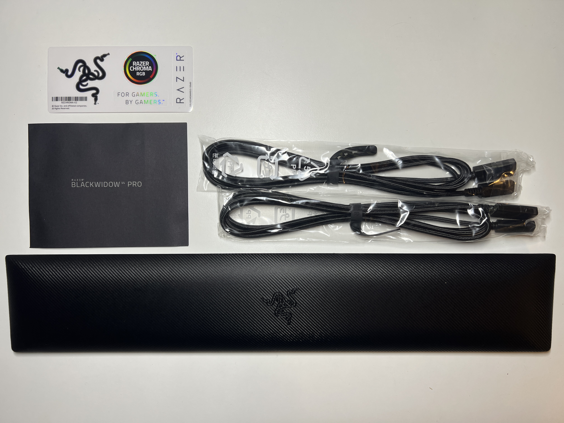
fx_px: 424
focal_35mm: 26
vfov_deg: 53.1
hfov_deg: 67.3
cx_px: 282
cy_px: 212
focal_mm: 5.7
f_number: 1.5
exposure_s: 1/121
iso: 50
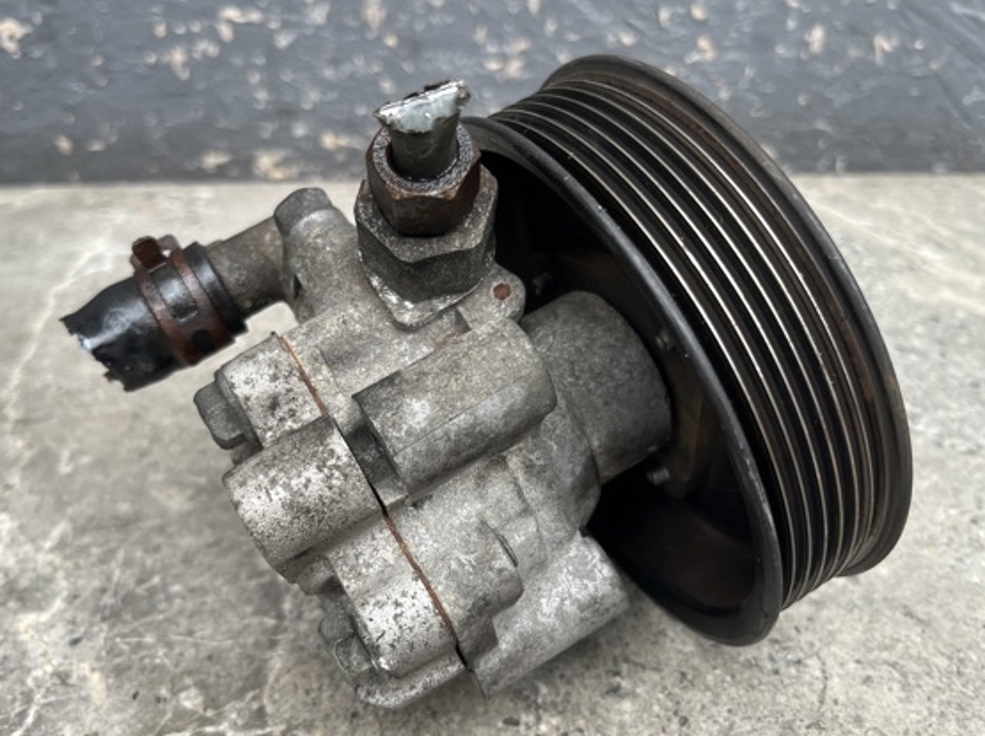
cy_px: 393
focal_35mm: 30
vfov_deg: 46.7
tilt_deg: -31.8
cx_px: 451
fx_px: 853
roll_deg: +2.1
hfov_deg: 59.9
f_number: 1.6
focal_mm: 5.1
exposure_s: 1/122
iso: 100
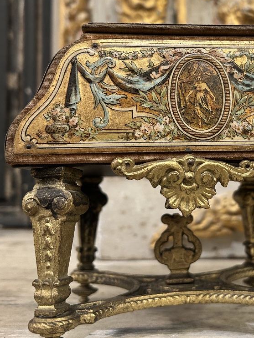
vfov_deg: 44.4
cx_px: 194
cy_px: 123
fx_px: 411
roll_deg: -0.2
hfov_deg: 33.6
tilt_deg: +6.0
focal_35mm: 42
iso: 160
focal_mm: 5.7
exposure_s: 1/50
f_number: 1.5
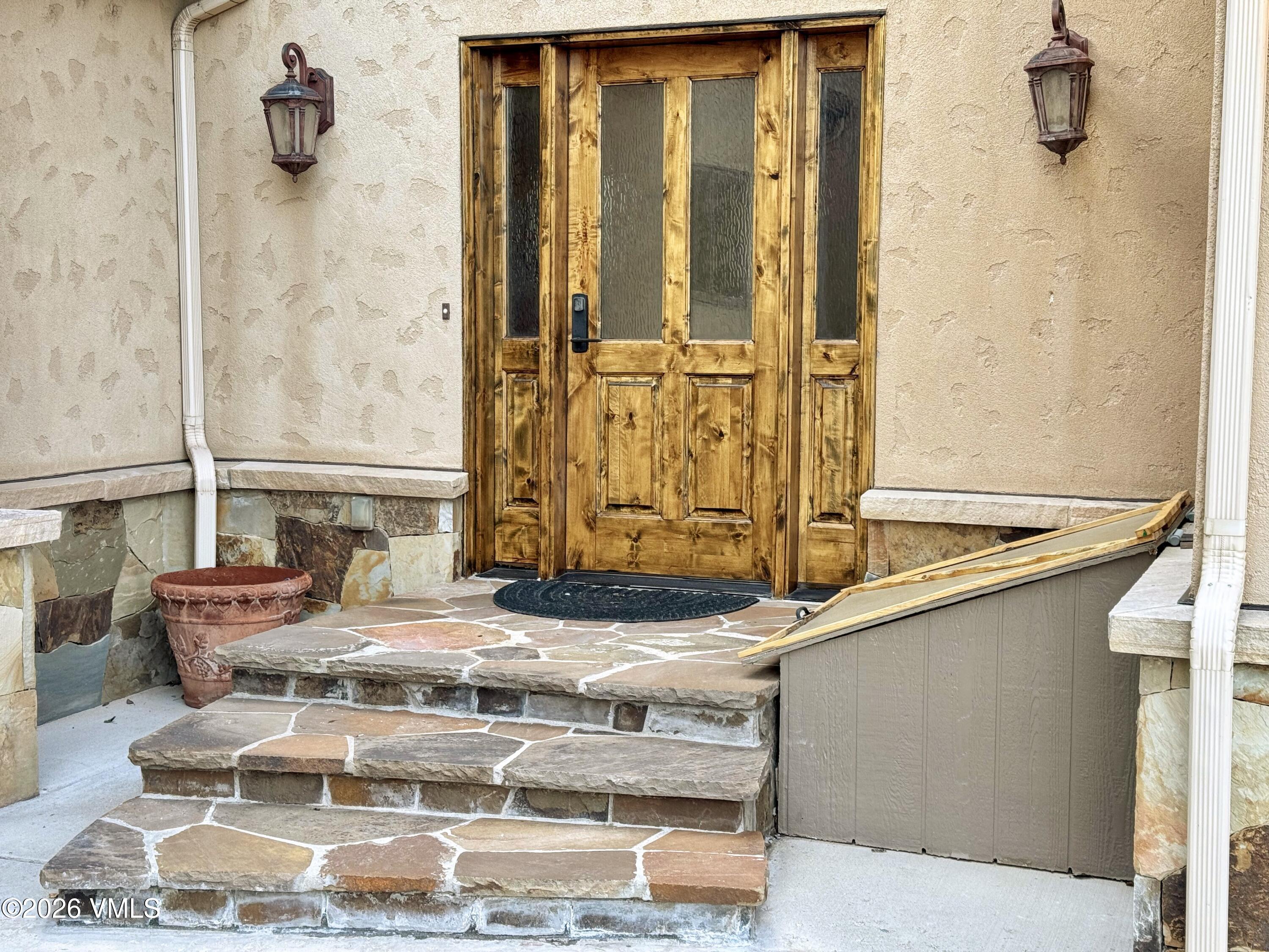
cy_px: 476
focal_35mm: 48
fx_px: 1760
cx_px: 634
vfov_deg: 30.3
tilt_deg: -6.0
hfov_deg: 39.7
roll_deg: -0.2
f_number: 1.78
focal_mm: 6.76
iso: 50
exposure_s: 1/127
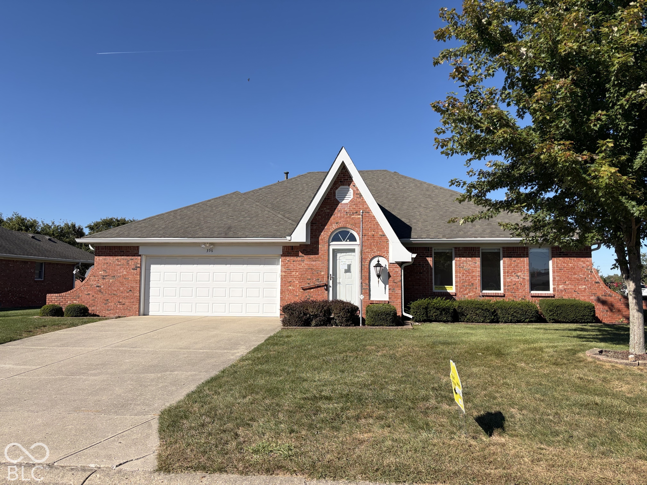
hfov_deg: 67.3
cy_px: 242
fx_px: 486
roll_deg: -0.3
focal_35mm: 26
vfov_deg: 53.1
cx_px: 324
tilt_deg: +6.5
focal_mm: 5.96
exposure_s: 1/4065
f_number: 1.6
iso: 50
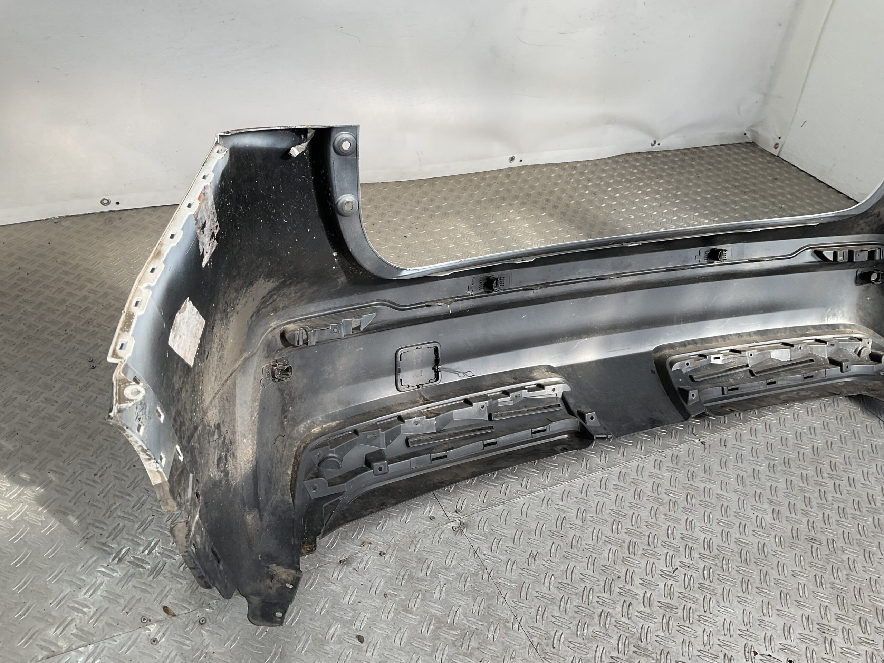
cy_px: 332
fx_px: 741
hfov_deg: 61.7
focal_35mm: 29
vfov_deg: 48.2
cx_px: 442
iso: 16
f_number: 1.8
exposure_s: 1/316
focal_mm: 3
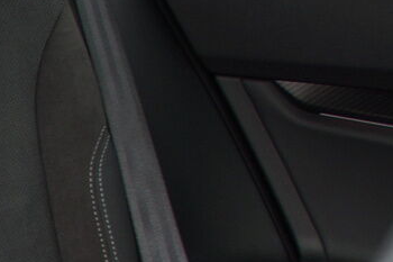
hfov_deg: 11.8
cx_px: -493
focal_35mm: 148
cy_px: 372
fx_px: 1615
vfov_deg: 9.1
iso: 125
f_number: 4
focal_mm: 18
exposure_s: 1/60
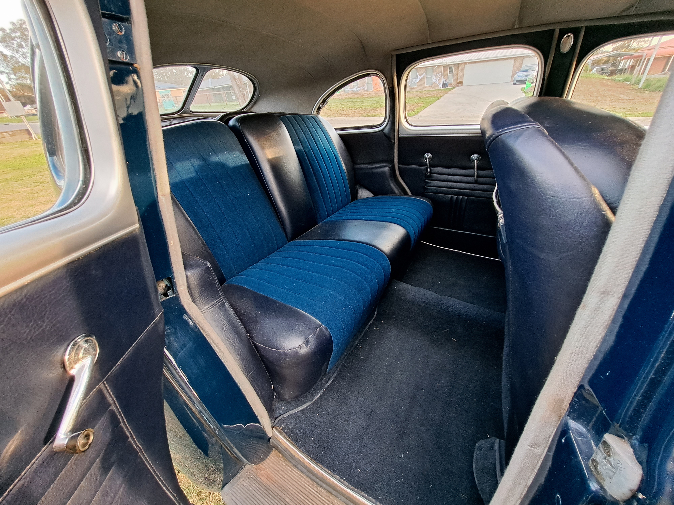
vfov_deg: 89.9
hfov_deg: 106.2
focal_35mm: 13
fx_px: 253
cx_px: 337
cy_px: 252
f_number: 2.2
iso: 125
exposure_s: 1/50
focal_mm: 1.74
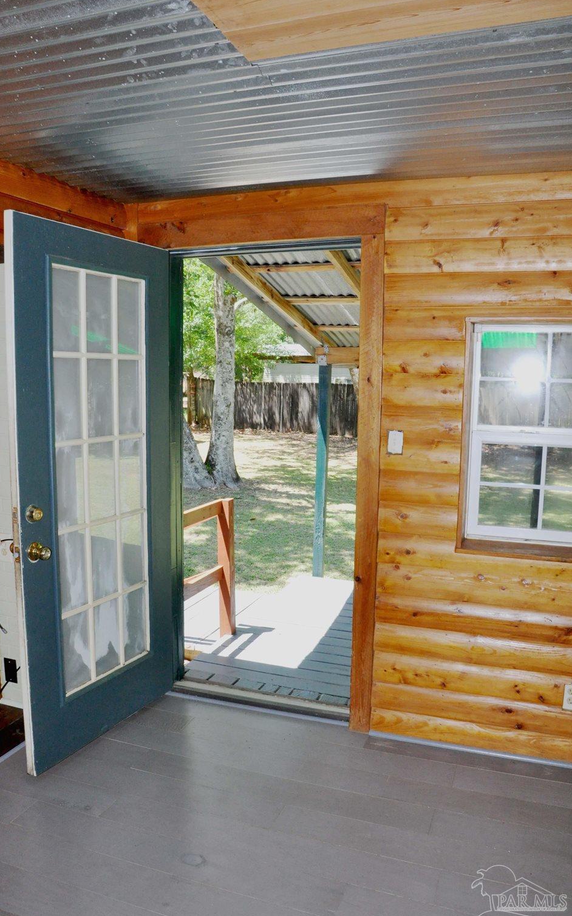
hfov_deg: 44.5
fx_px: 699
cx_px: 271
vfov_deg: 66.5
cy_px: 465
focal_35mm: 28
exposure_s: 1/200
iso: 1250
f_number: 11
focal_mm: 18
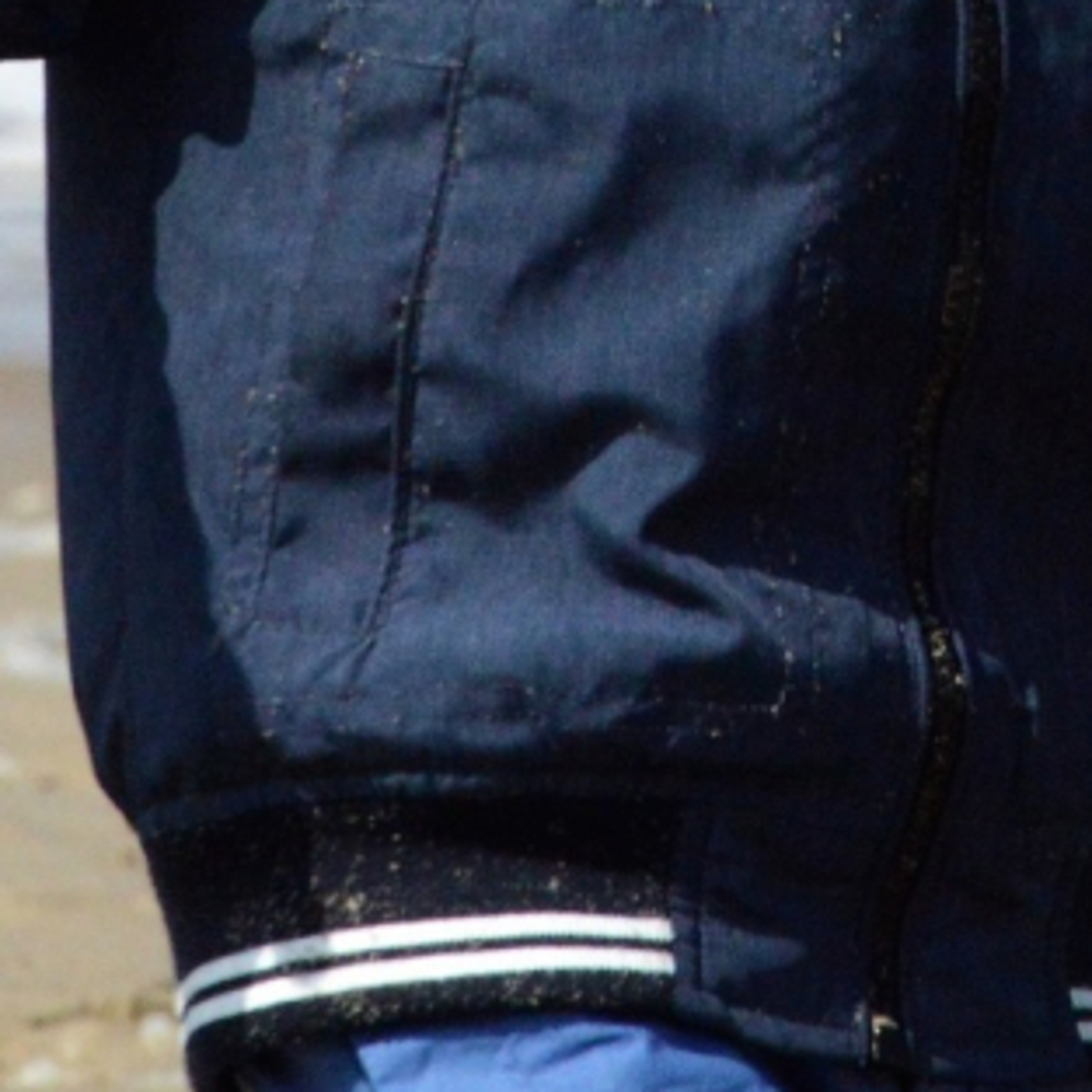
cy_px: -504
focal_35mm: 769
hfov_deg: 2.3
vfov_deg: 2.3
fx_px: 27462
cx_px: 921
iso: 800
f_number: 9
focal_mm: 105
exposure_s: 1/4000
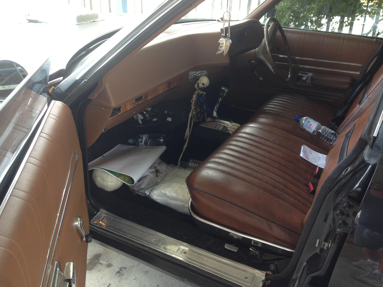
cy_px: 144
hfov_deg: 55.4
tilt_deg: -26.5
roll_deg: -0.3
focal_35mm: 33
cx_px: 192
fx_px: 365
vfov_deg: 42.9
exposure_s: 1/60
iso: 50
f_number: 2.4
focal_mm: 4.12
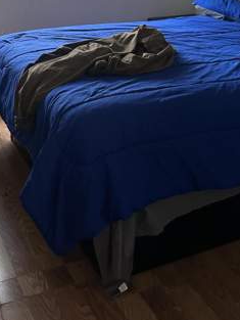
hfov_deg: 29.3
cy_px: 25
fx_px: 453
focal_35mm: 49
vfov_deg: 36.2
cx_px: 67
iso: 500
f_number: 1.78
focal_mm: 6.86
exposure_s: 1/60
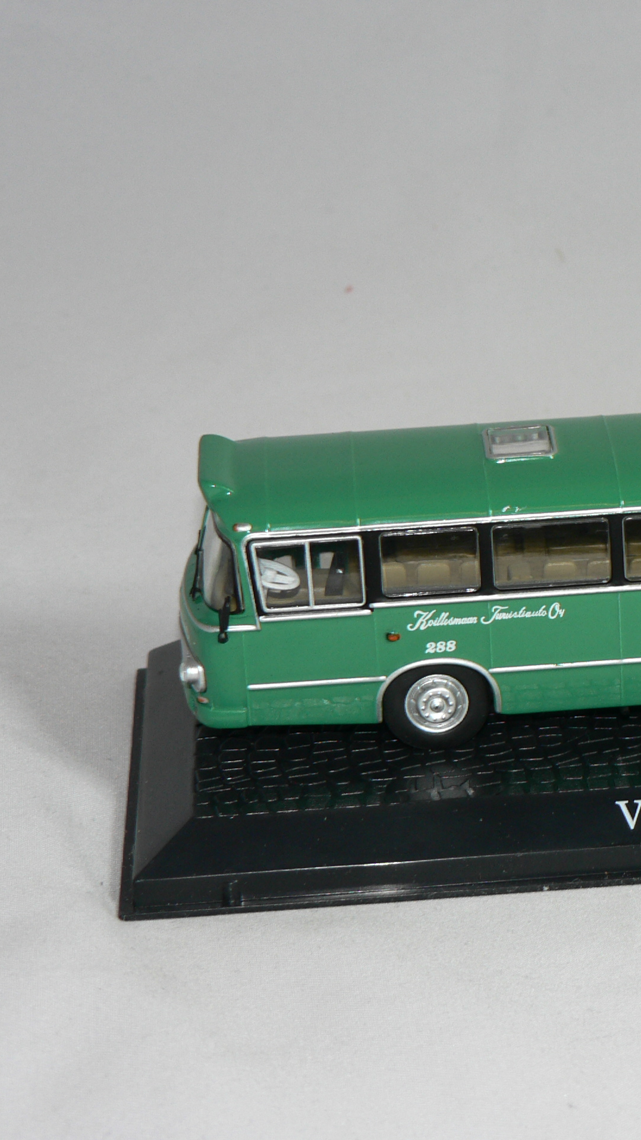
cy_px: 569
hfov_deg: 10.4
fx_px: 3474
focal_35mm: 115
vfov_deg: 18.6
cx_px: 712
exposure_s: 1/60
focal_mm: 13.1
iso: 80
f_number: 3.2
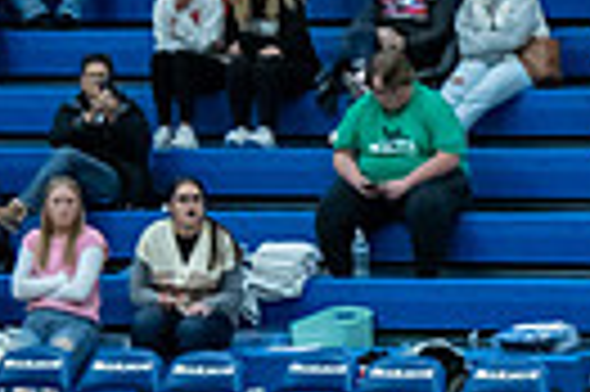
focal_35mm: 311
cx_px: 1171
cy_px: 421
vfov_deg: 4.4
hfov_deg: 6.4
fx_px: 5091
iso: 5000
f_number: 2.8
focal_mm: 70
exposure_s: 1/1250
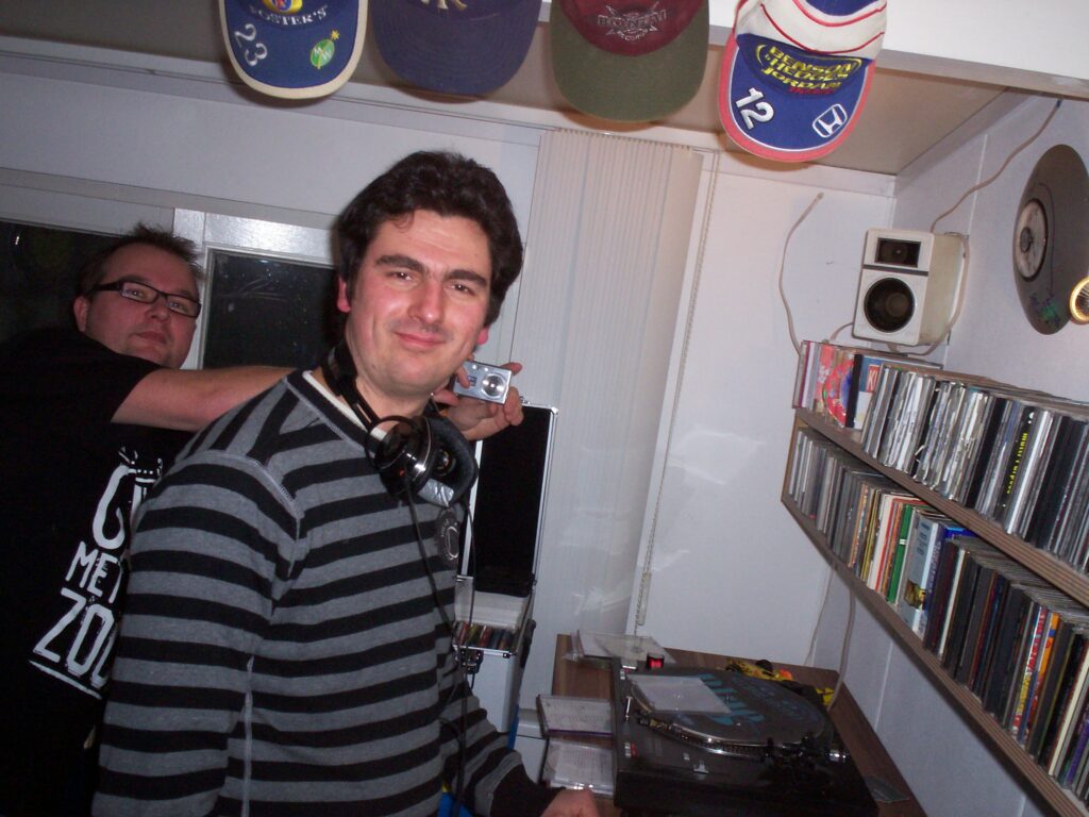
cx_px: 544
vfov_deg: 39.7
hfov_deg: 51.4
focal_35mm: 36
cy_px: 408
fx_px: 1133
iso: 140
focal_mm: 5.9
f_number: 4.5
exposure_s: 1/64
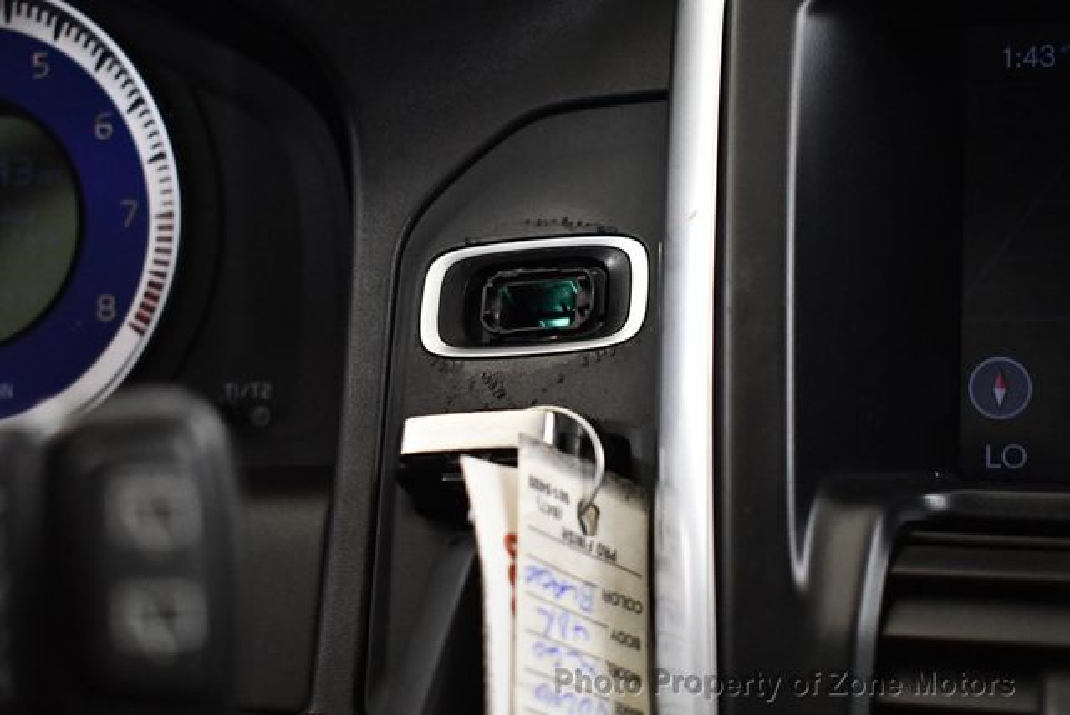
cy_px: 358
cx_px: 535
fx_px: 2023
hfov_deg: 29.6
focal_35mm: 68
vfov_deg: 20.1
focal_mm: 34
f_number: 4.5
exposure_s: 1/100
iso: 3200
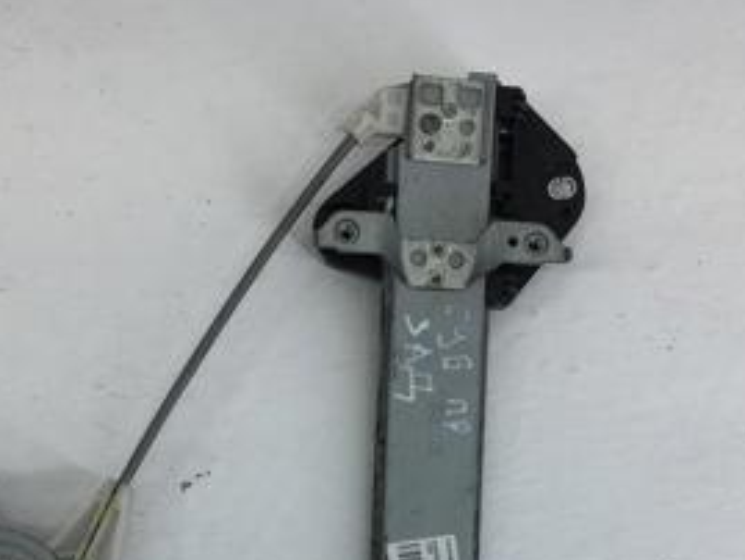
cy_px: 643
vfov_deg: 20.2
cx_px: 343
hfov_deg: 28.1
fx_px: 1486
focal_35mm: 69
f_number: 2.2
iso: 25
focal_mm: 4.15
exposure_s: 1/100
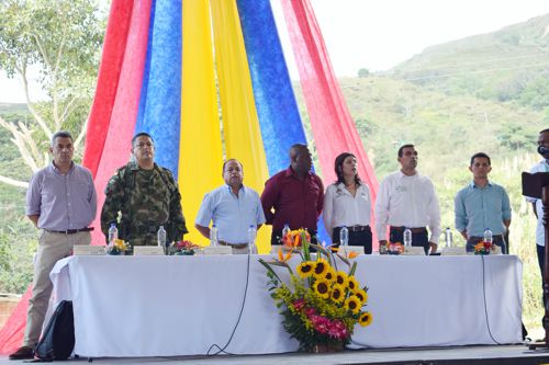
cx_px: 274
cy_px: 182
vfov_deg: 22.6
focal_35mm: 60
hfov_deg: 33.4
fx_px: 915
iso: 400
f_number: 6.3
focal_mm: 40
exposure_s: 1/160
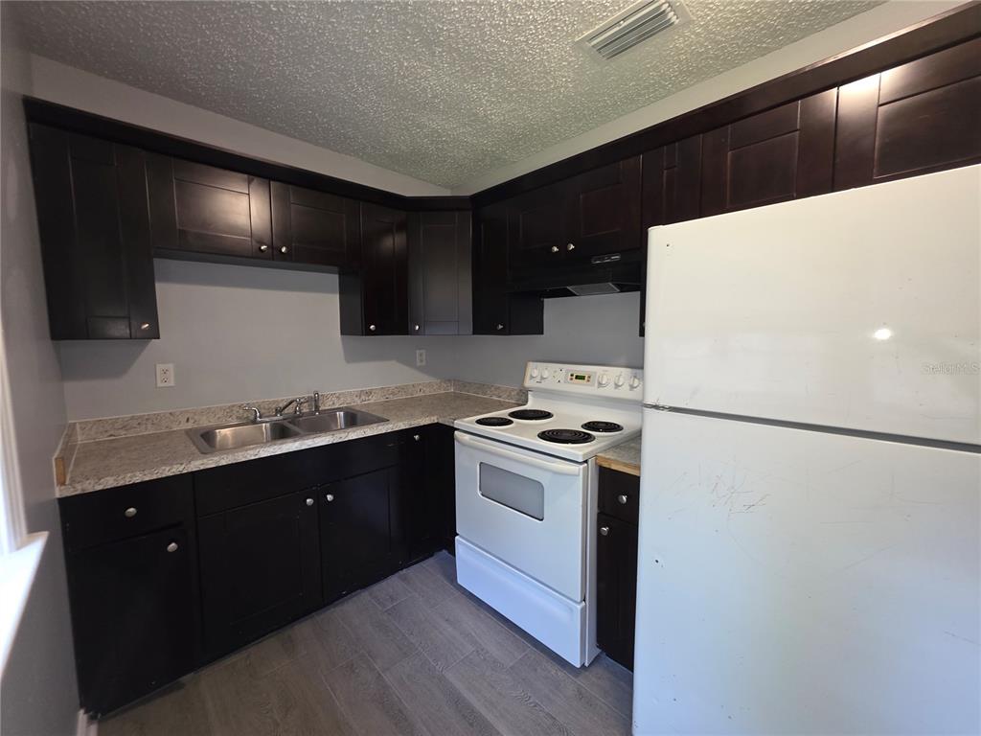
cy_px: 368
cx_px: 490
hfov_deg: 106.2
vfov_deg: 89.9
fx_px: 368
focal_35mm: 13
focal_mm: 2.2
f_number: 1.9
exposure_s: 1/17.2
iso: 500
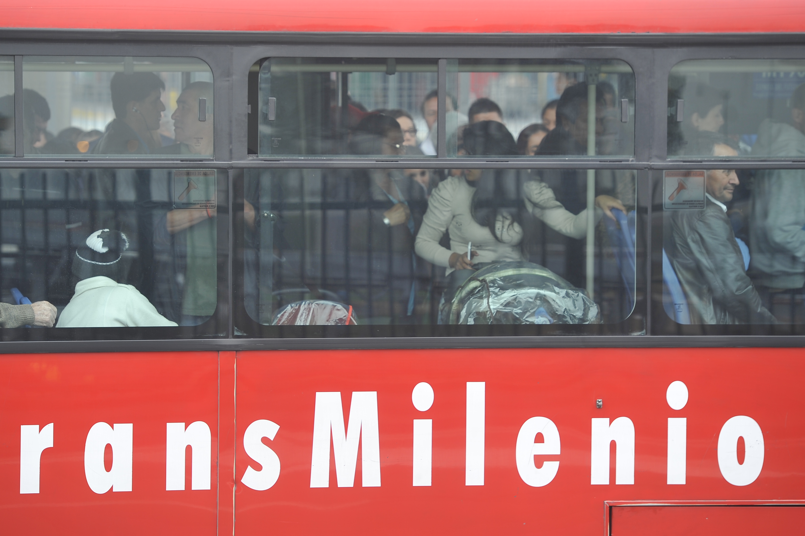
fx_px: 3709
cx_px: 362
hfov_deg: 12.4
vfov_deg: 8.3
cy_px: 247
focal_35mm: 166
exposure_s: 1/50
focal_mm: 140
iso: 200
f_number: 3.5
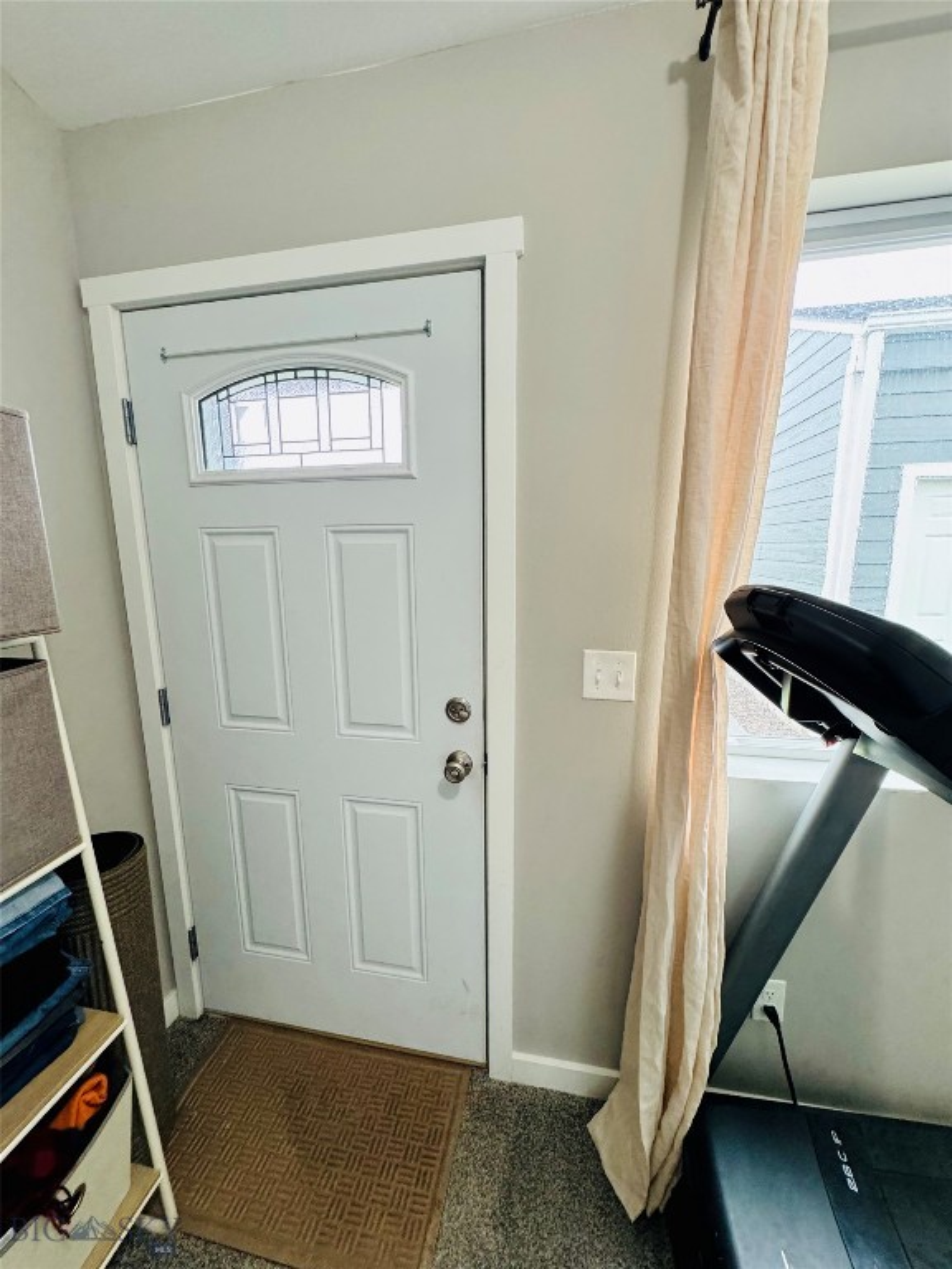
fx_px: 513
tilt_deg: -9.3
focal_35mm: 14
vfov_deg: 102.1
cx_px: 476
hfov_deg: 85.7
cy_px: 634
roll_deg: +1.0
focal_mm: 2.22
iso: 320
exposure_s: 1/94
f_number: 2.2
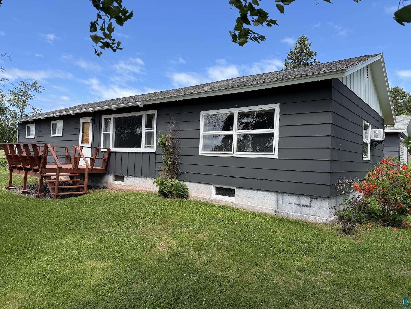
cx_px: 206
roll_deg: -1.3
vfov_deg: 56.8
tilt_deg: +1.0
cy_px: 154
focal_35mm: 24
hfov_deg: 71.6
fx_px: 285
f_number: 1.78
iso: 80
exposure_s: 1/2907
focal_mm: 6.76
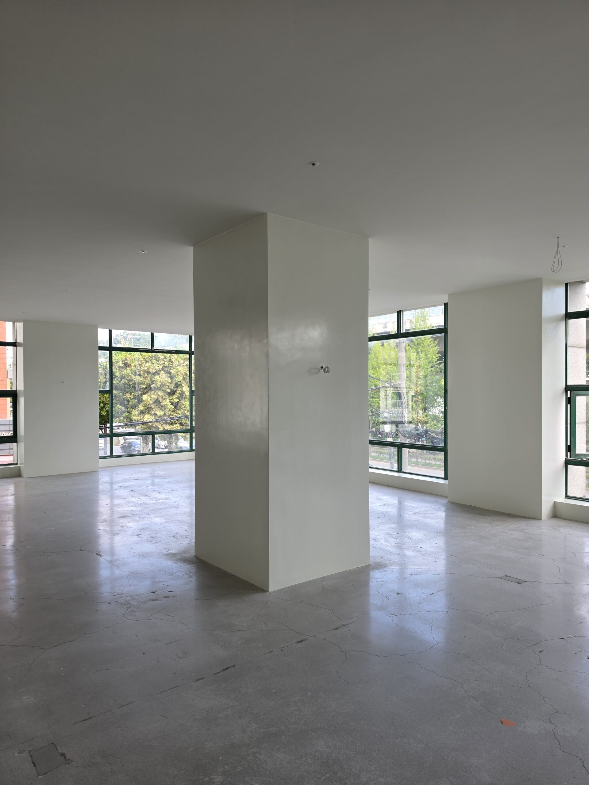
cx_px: 294
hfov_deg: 58.9
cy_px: 392
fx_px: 522
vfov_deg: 73.9
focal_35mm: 23
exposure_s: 1/180
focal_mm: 6.5
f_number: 1.4
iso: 40
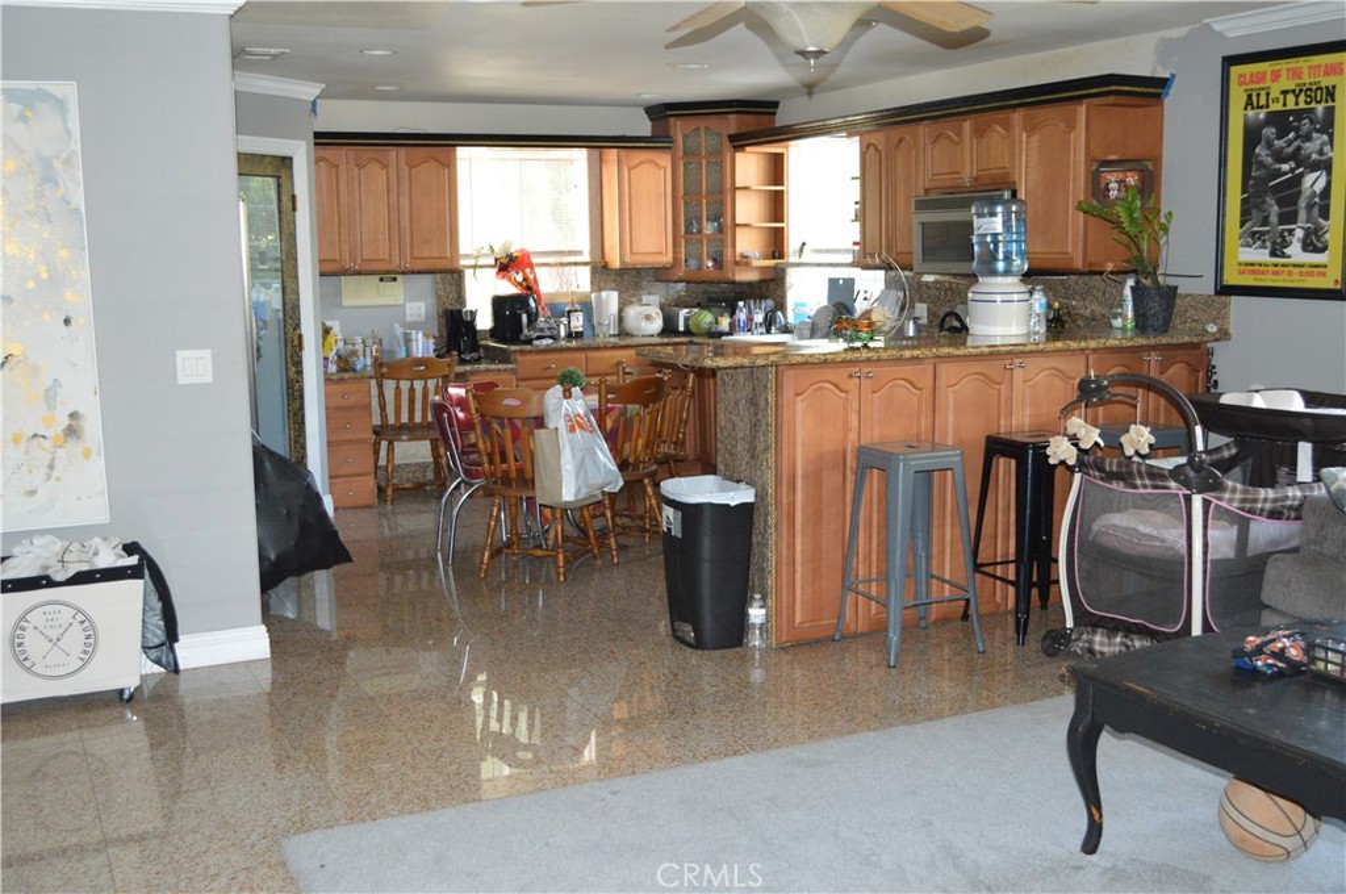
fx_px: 1456
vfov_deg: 34.1
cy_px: 447
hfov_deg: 49.6
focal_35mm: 39
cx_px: 673
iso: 2000
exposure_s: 1/60
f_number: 4.2
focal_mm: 26
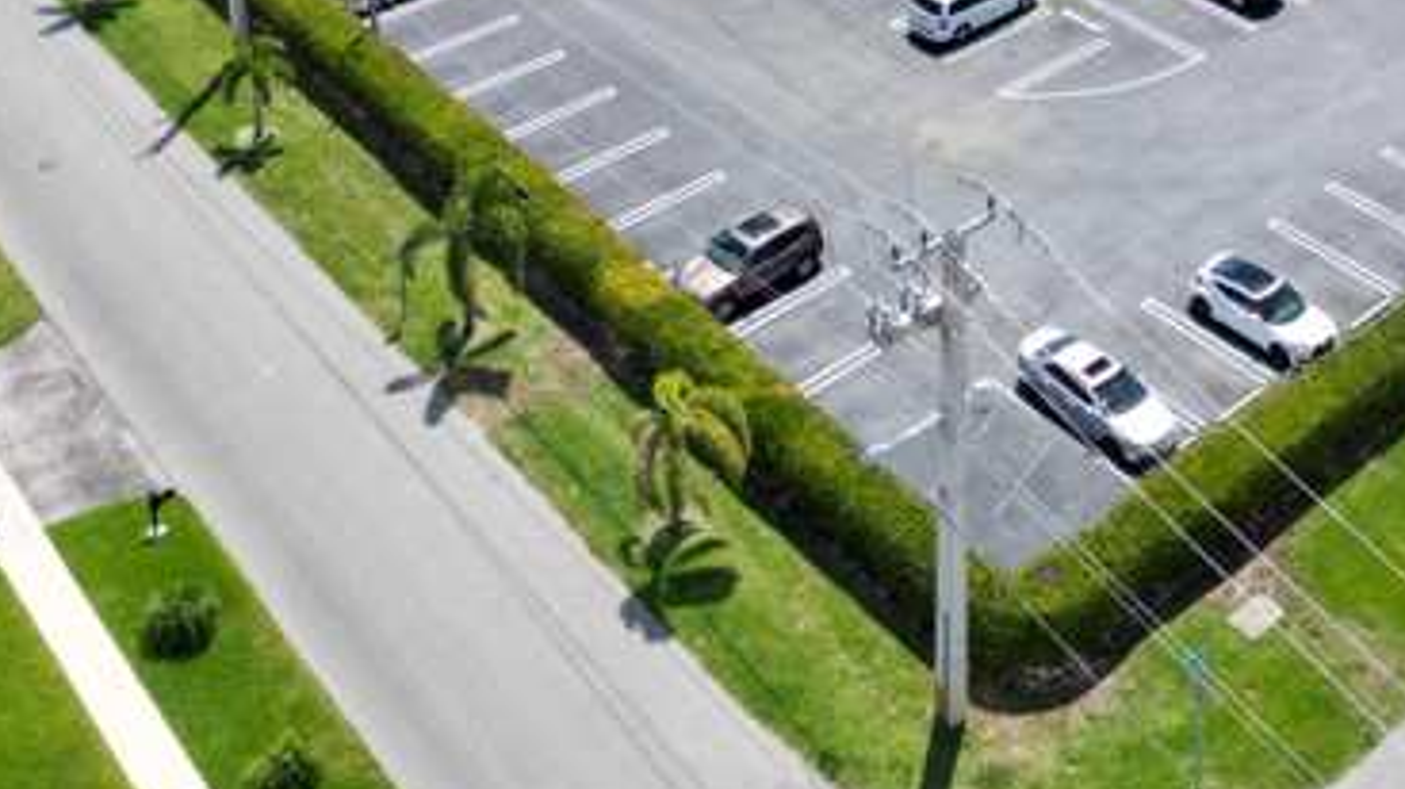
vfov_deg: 19.1
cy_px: -306
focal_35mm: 57
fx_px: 2122
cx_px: 896
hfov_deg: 36.4
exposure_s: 1/2500
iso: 100
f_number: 1.7
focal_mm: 6.72
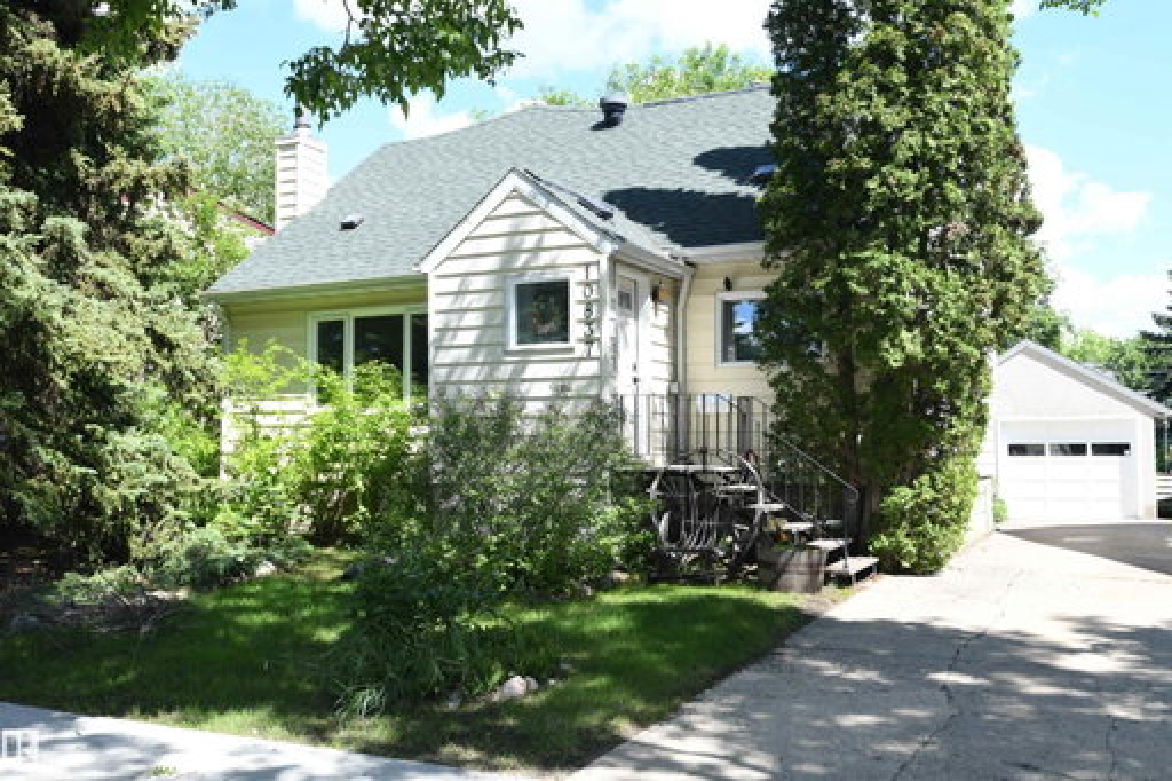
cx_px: 586
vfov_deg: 37.8
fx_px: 1139
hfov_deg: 54.4
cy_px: 390
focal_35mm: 35
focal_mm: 35
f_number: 5.6
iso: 64
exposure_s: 1/125
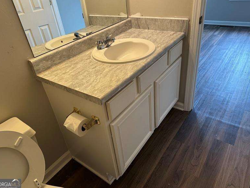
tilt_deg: -32.4
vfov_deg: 54.9
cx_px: 122
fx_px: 181
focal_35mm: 25
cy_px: 91
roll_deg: +7.7
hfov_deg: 69.4
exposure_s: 1/60
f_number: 1.78
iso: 250
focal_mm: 6.86
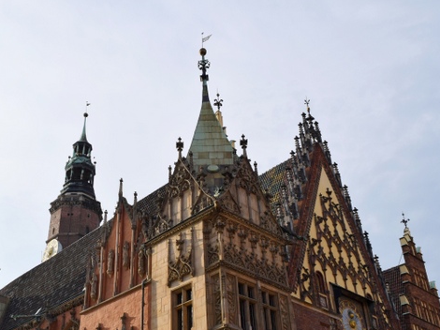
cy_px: 217
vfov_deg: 33.3
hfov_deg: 43.5
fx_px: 546
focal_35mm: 43
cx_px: 161
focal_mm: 20
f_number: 10
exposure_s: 1/400
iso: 200
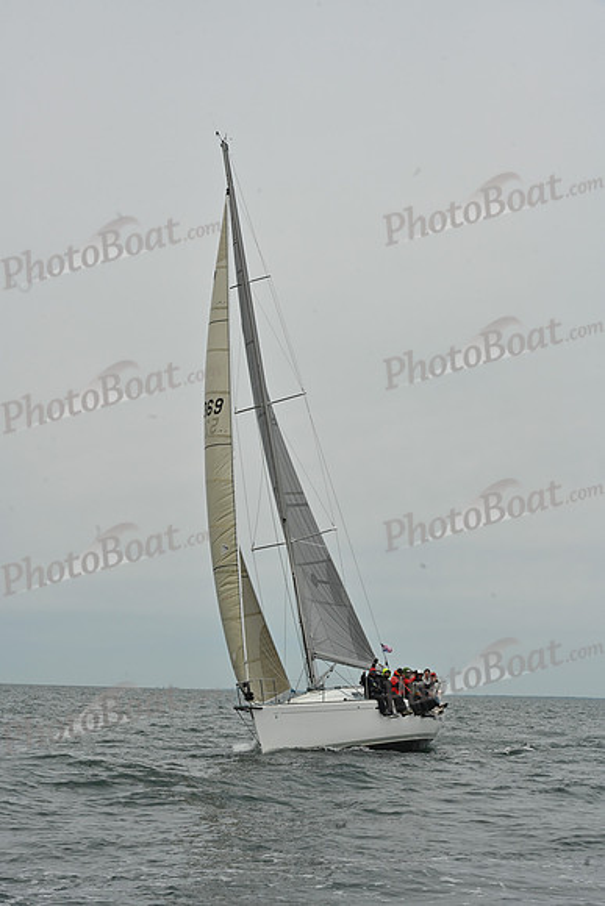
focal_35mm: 70
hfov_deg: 19.5
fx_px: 1763
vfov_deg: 28.8
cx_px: 302
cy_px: 453
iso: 320
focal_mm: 70
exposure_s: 1/1000
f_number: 13
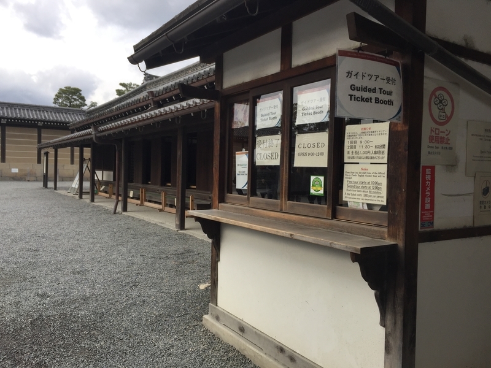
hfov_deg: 61.7
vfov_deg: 48.2
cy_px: 184
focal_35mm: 29
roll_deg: -2.1
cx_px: 246
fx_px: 411
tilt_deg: -0.9
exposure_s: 1/791
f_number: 2.2
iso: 32
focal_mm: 4.15
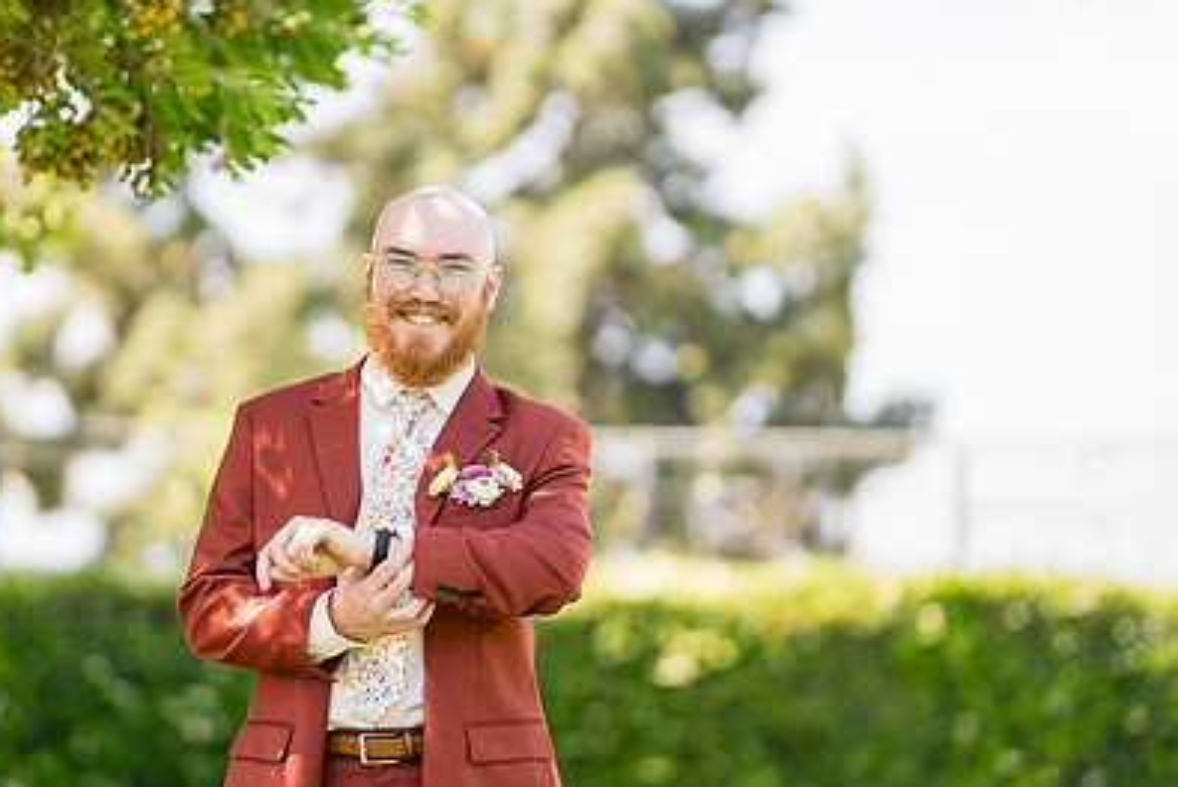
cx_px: 413
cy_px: 346
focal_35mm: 144
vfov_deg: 9.5
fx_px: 4715
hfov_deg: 14.2
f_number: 1.4
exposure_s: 1/1250
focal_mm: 85
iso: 100
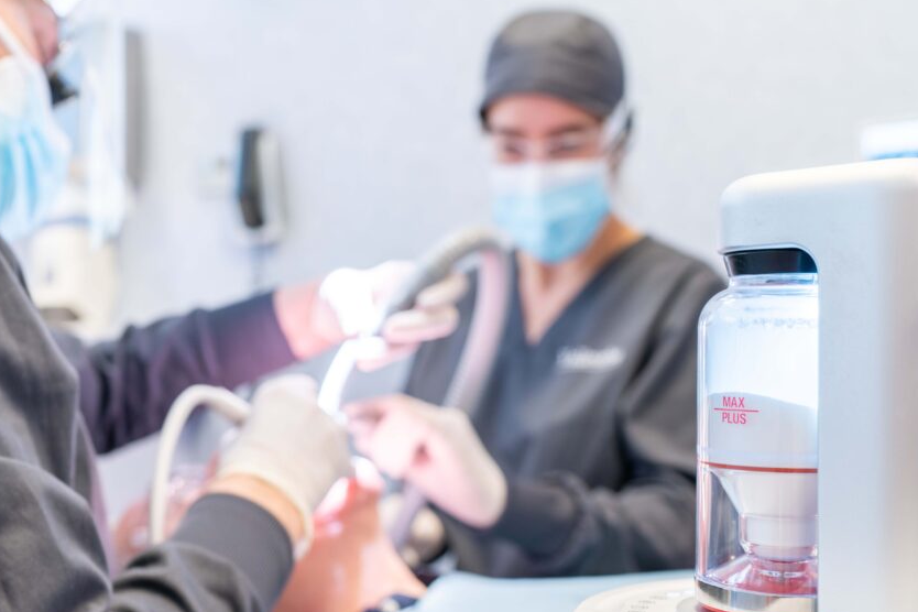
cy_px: 368
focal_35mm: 43
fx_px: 1096
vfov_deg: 31.1
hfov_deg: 45.4
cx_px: 445
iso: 250
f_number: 4
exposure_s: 1/25
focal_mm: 35
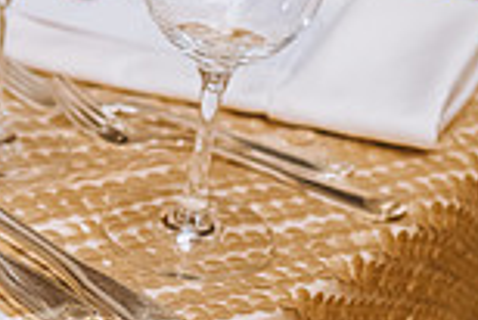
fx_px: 2605
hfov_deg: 10.0
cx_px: -313
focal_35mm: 196
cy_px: 36
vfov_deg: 7.0
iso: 2000
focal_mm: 52
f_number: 3.5
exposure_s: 1/200
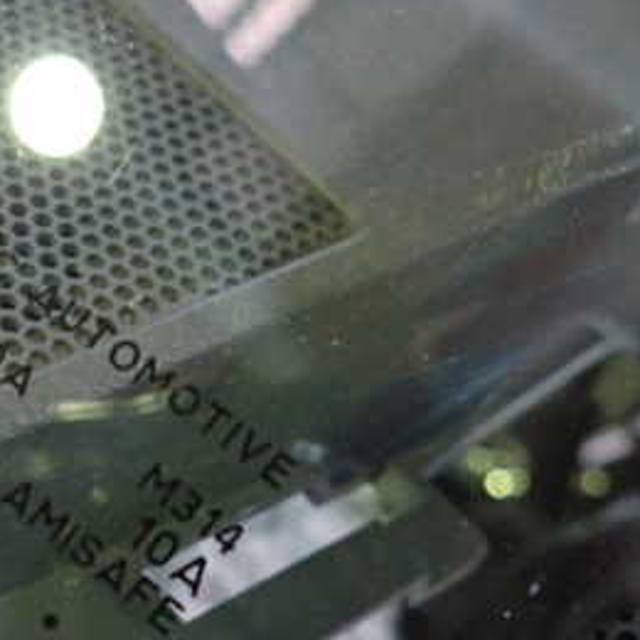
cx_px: 64
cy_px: 406
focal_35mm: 51
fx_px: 1067
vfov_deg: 33.2
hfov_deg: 31.8
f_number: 2
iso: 800
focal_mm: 4.5
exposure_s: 1/20
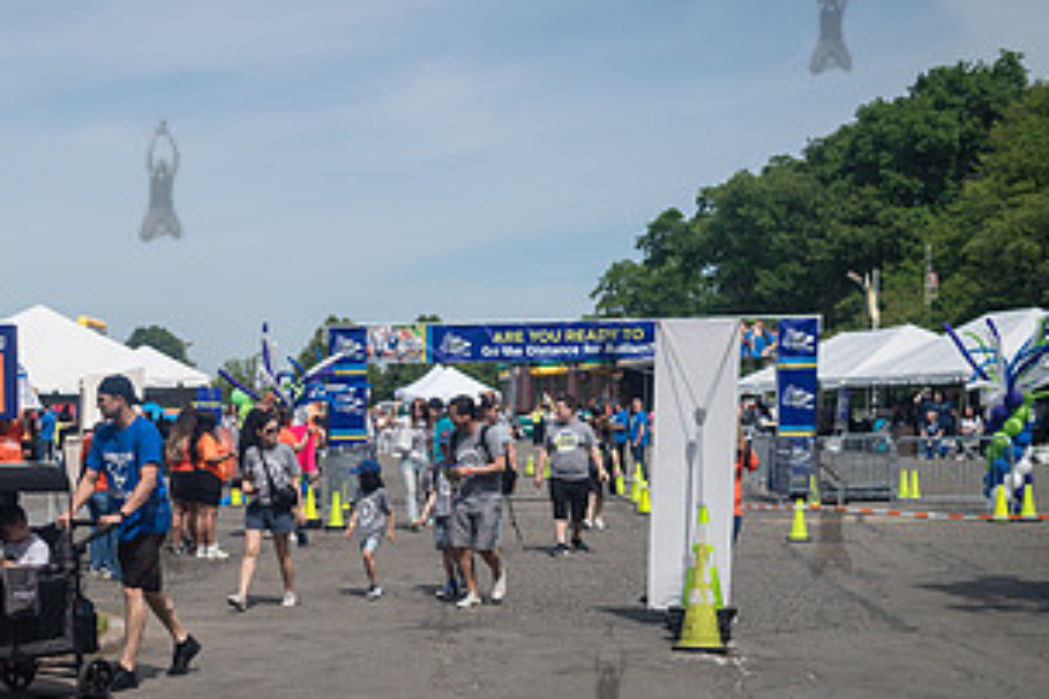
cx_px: 159
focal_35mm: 67
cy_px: 514
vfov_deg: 20.2
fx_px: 1952
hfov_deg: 29.2
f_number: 4
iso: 200
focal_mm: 35
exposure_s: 1/2500
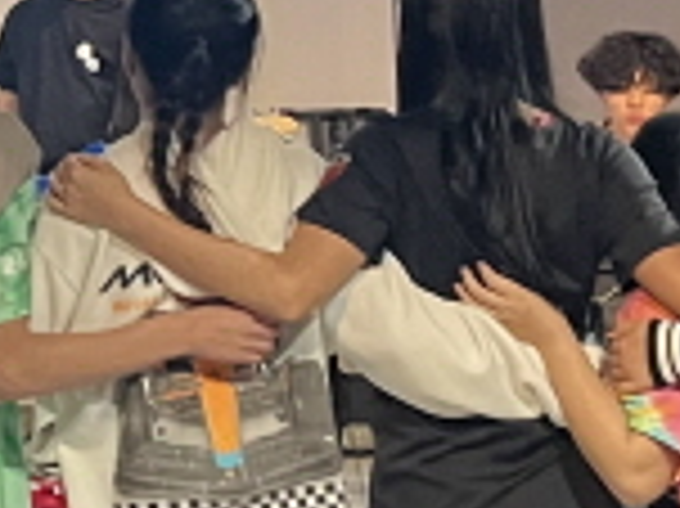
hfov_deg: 11.0
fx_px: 3415
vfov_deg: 8.4
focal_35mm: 174
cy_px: -166
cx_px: -248
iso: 400
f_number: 1.6
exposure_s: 1/60
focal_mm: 5.1
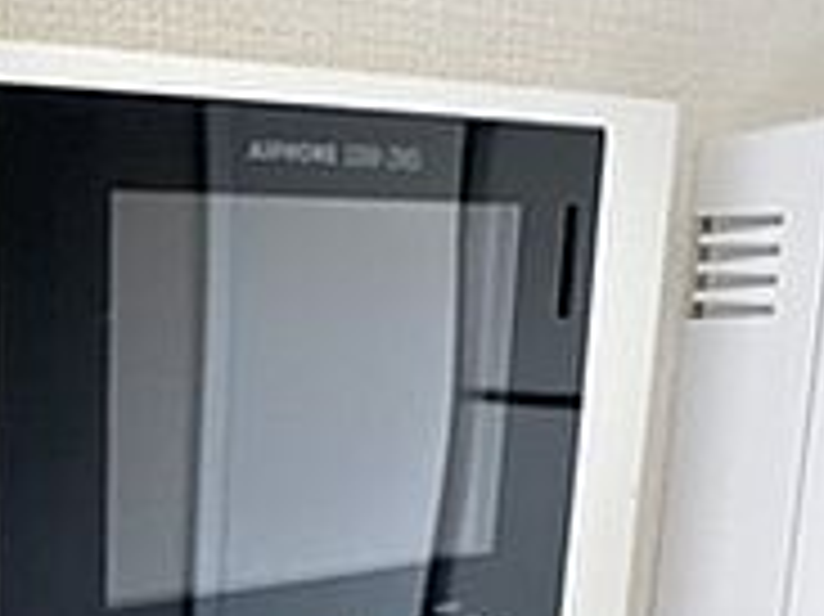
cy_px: 535
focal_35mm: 49
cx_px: -23
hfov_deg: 34.9
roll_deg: +0.8
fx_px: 1166
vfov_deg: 28.7
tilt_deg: -12.2
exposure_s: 1/60
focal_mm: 2.22
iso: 640
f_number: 2.2
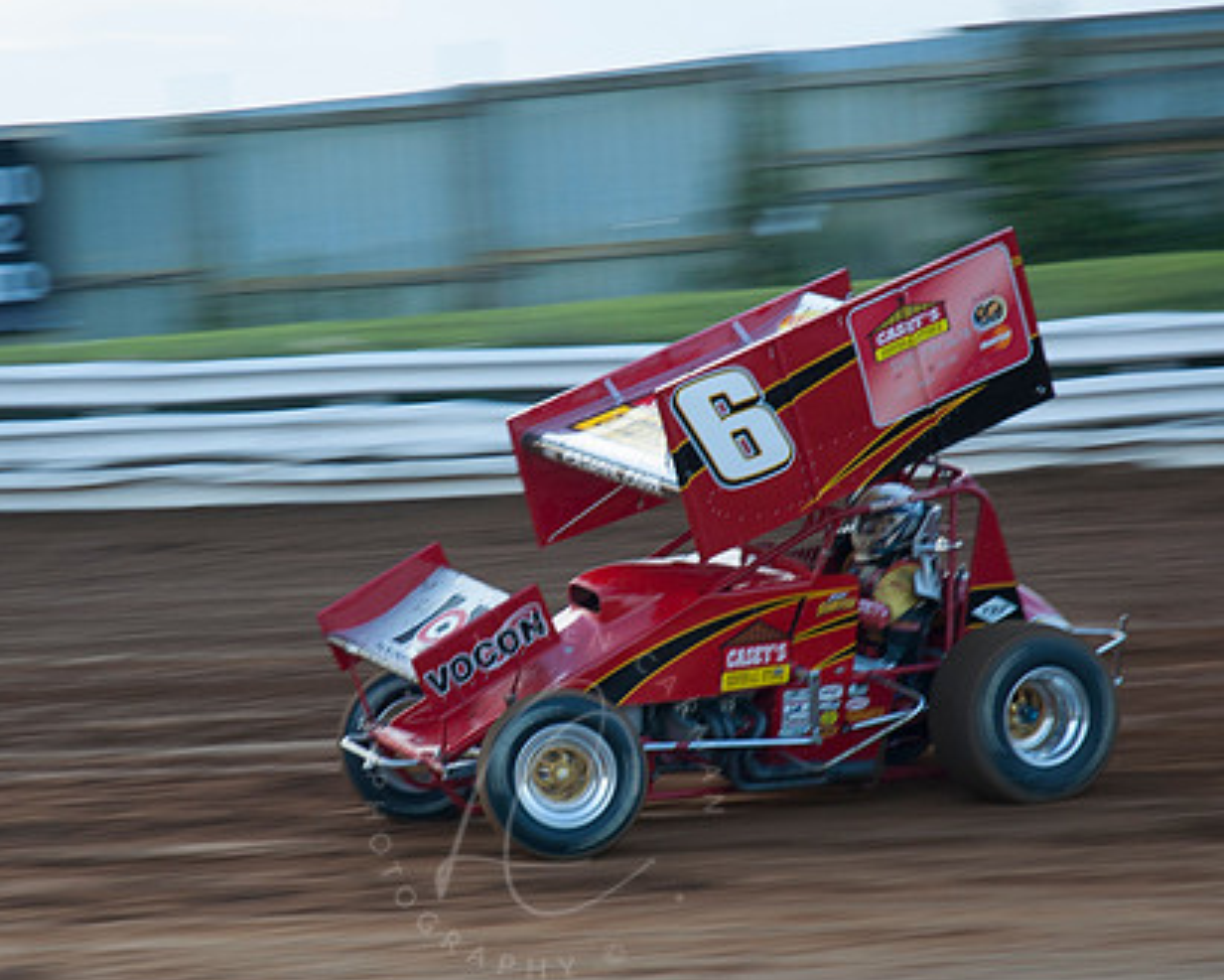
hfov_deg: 13.9
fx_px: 5037
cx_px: 542
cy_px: 524
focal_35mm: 139
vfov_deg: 11.1
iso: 200
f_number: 5
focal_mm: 70
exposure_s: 1/160
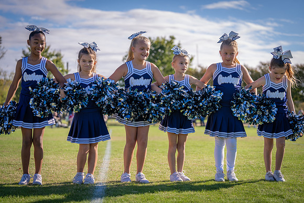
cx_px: 152
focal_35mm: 70
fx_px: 591
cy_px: 102
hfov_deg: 28.8
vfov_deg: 19.5
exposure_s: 1/1250
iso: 100
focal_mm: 70
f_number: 2.8
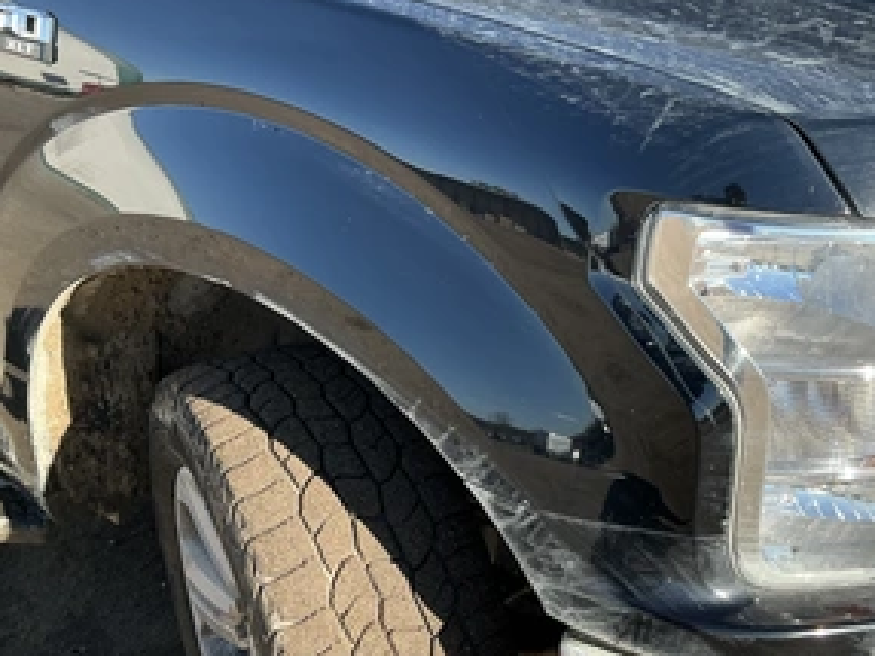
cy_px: 424
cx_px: 485
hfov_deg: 47.8
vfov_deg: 36.5
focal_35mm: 39
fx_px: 985
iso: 25
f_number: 1.8
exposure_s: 1/650
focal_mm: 3
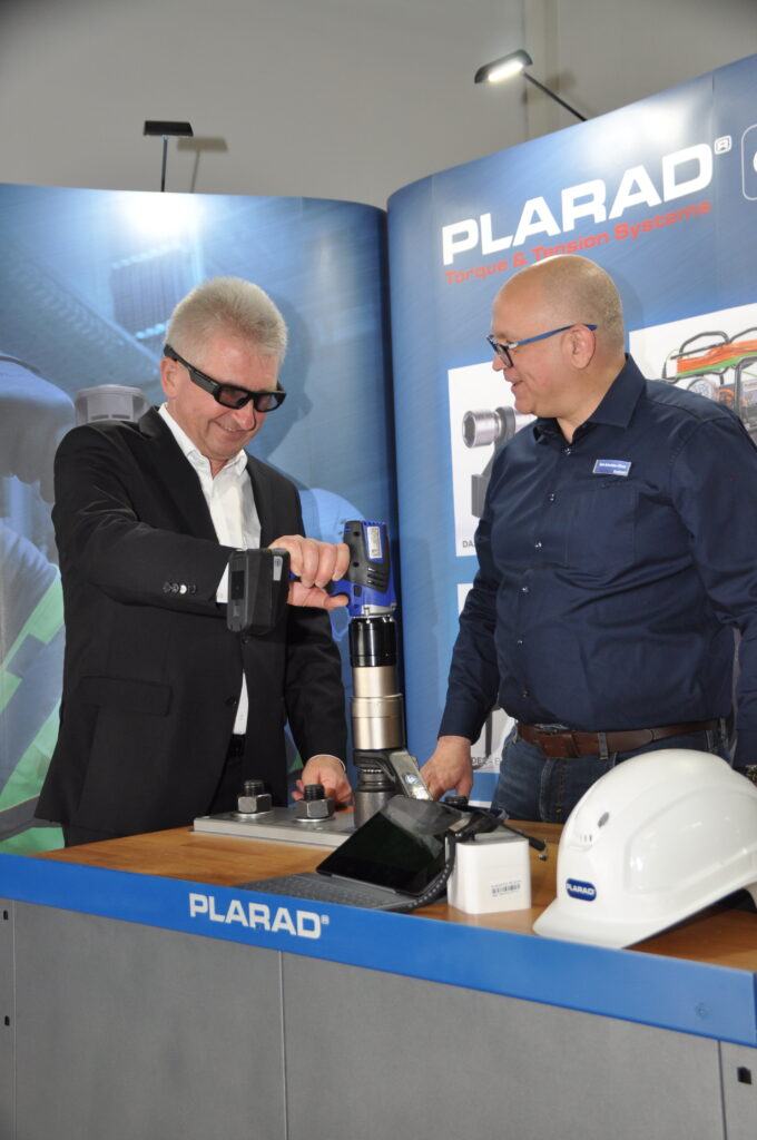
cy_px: 570
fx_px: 1328
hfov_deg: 31.8
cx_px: 378
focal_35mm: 42
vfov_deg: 46.5
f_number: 4.2
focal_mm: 28
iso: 450
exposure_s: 1/60
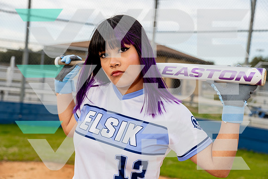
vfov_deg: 28.1
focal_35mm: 48
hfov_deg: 41.1
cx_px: 134
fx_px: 357
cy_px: 90
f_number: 4
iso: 80
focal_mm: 48
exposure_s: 1/250
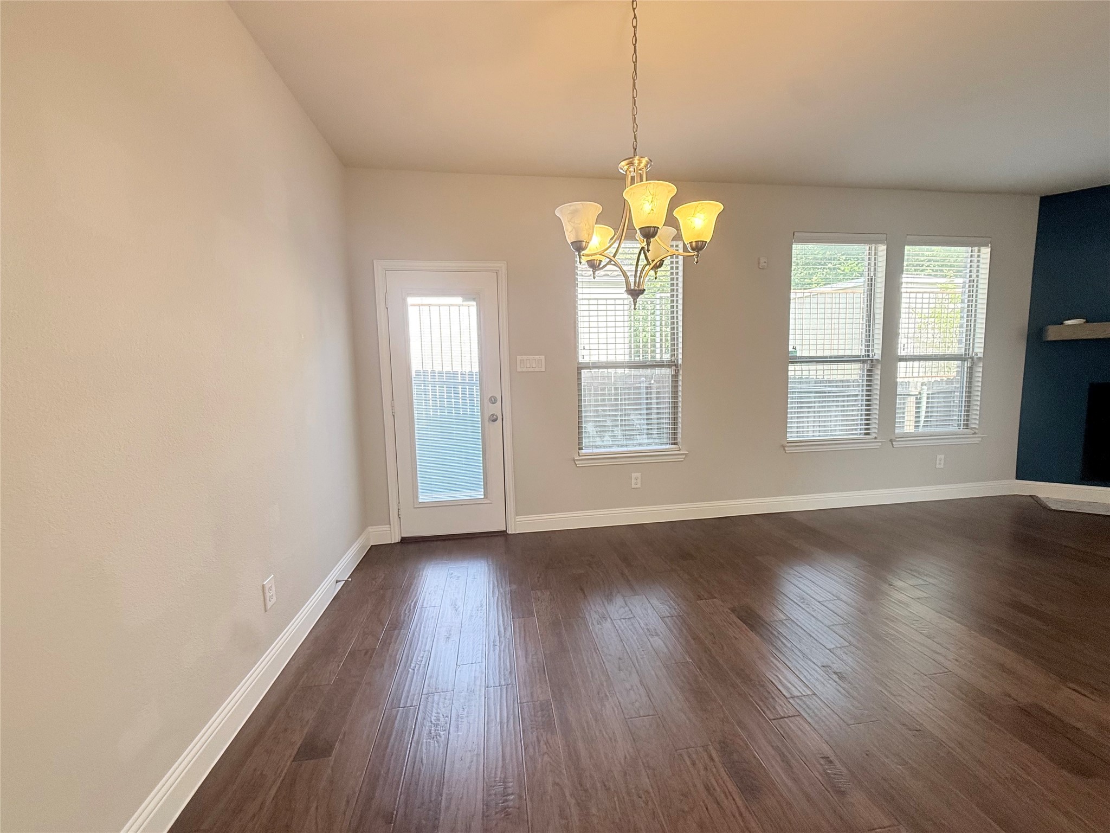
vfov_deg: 85.7
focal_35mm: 14
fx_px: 449
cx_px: 555
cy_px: 416
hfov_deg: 102.1
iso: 100
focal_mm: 2.22
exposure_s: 1/120
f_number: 2.2
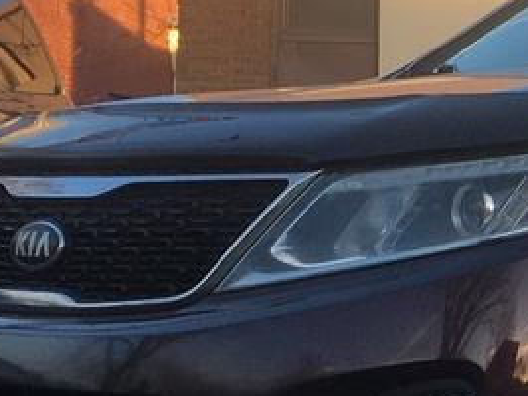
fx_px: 2119
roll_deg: -1.1
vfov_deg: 10.6
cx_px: 746
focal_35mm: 139
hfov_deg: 13.5
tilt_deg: -1.0
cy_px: 343
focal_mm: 4.15
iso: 25
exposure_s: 1/255
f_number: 2.2
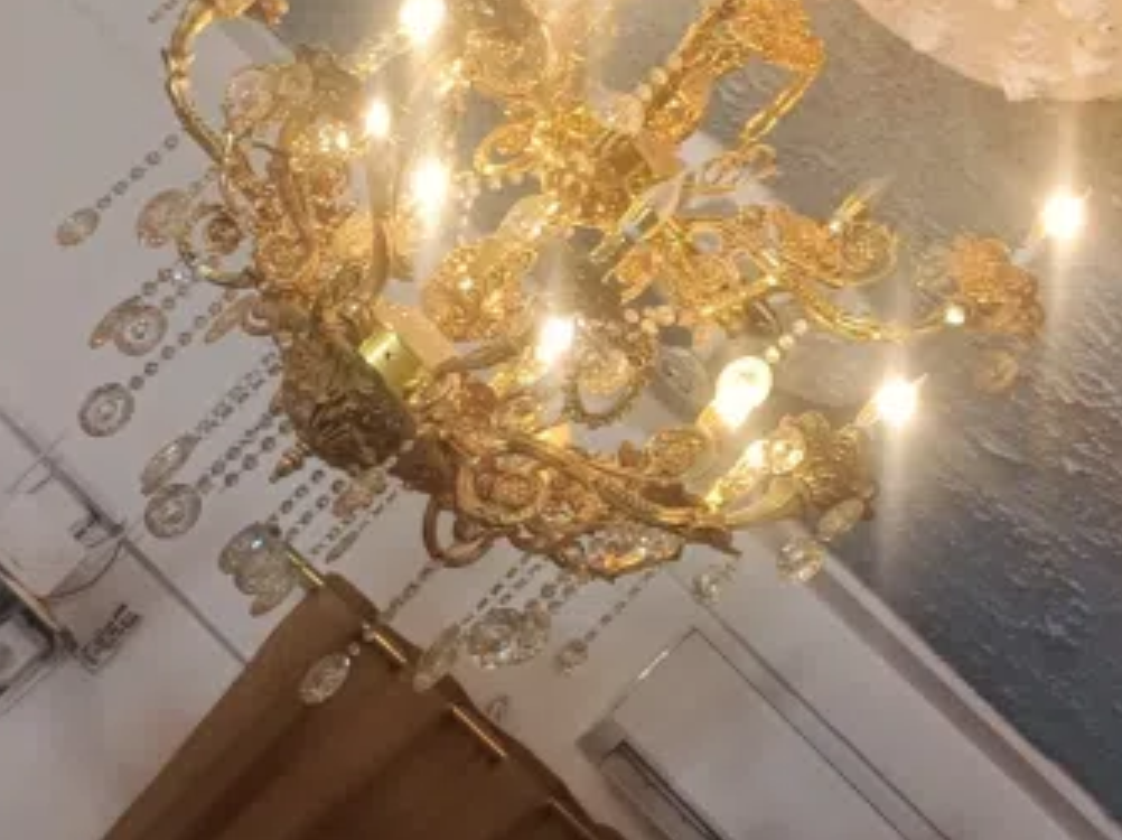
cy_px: 413
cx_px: 454
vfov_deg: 20.7
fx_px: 2300
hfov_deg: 27.4
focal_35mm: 71
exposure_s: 1/50
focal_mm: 6.06
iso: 500
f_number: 1.69
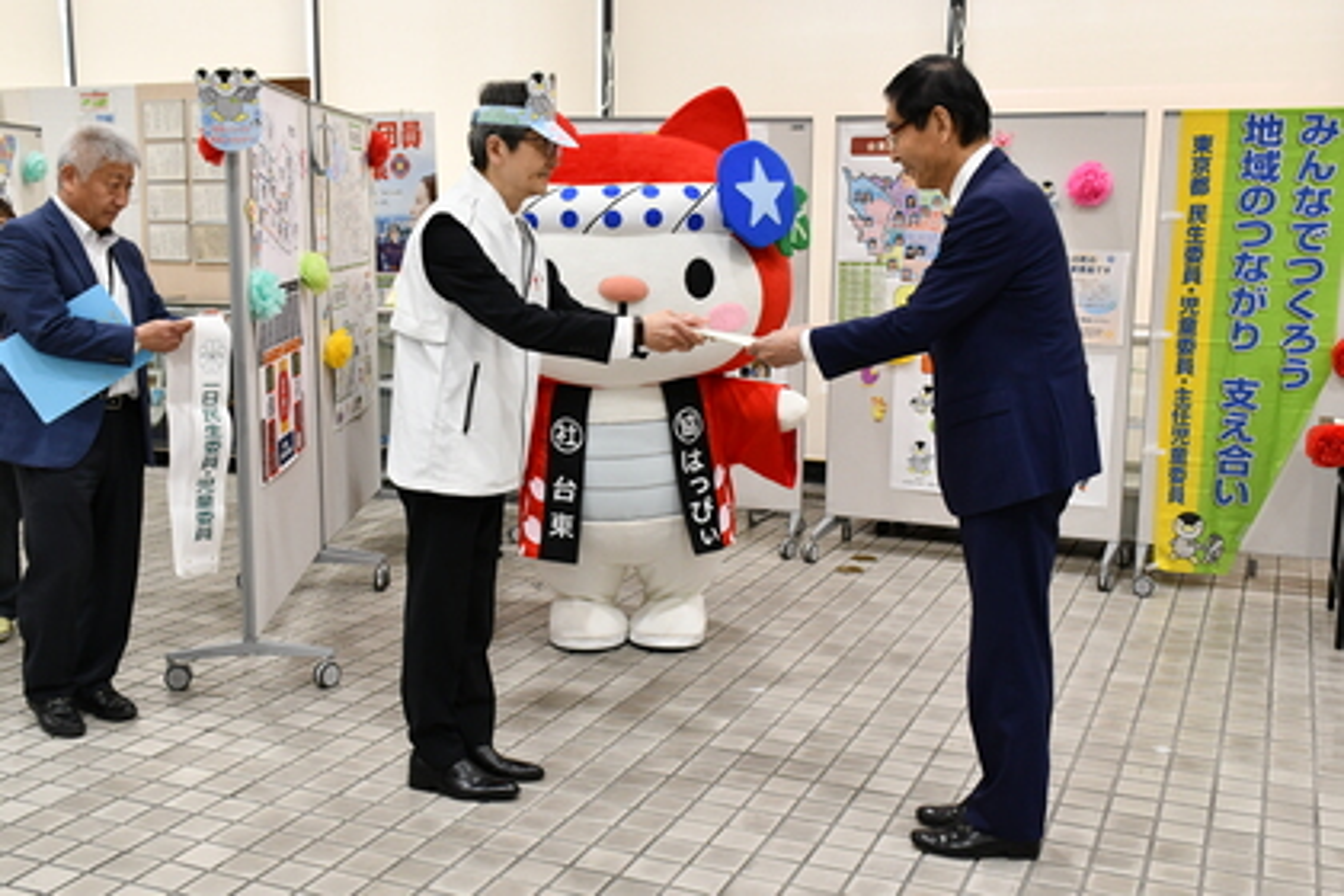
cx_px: 672
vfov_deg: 34.2
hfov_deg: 49.6
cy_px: 448
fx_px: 1456
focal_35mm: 39
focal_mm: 26
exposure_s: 1/100
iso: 1600
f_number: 8
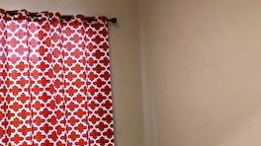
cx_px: 82
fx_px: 512
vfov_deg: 16.2
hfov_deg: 28.4
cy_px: 94
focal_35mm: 74
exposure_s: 1/15
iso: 64
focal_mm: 4
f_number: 1.8
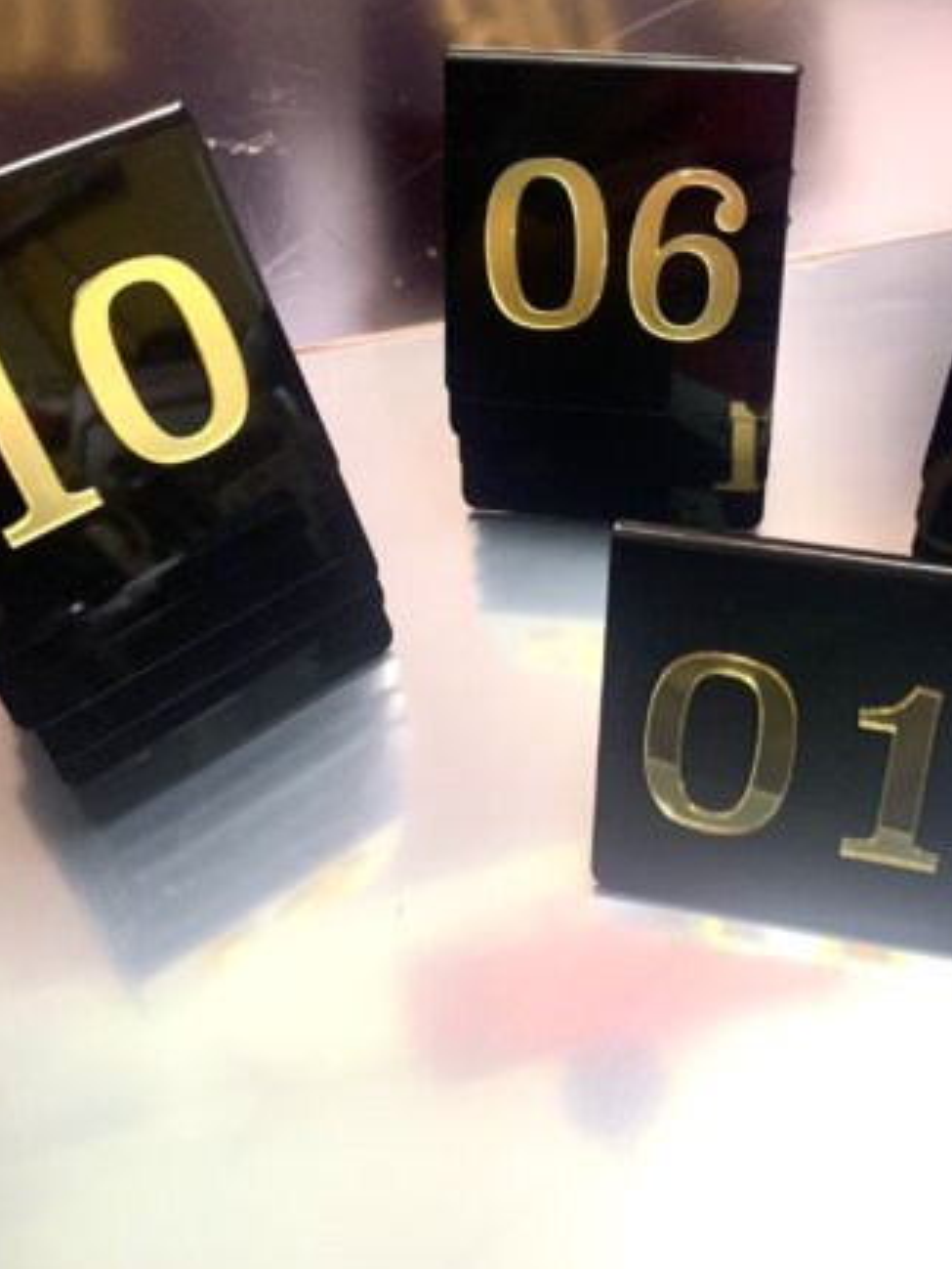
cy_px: 522
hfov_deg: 39.5
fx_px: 1319
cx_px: 580
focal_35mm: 36
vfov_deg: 51.1
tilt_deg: -44.5
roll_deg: +1.8
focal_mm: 4.25
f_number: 1.8
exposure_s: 1/60
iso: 125
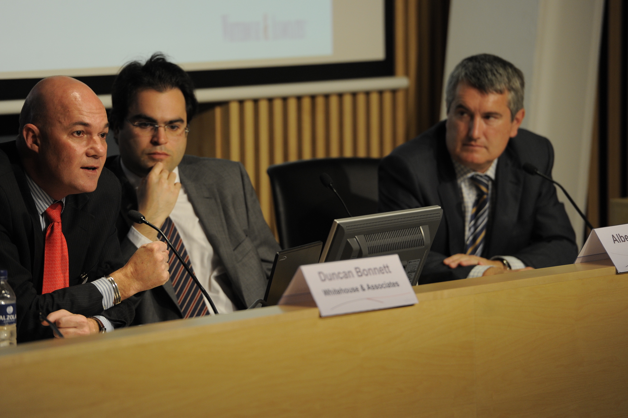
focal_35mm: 200
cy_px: 209
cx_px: 314
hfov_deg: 10.3
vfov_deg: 6.9
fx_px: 3487
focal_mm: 200
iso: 1600
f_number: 4
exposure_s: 1/200
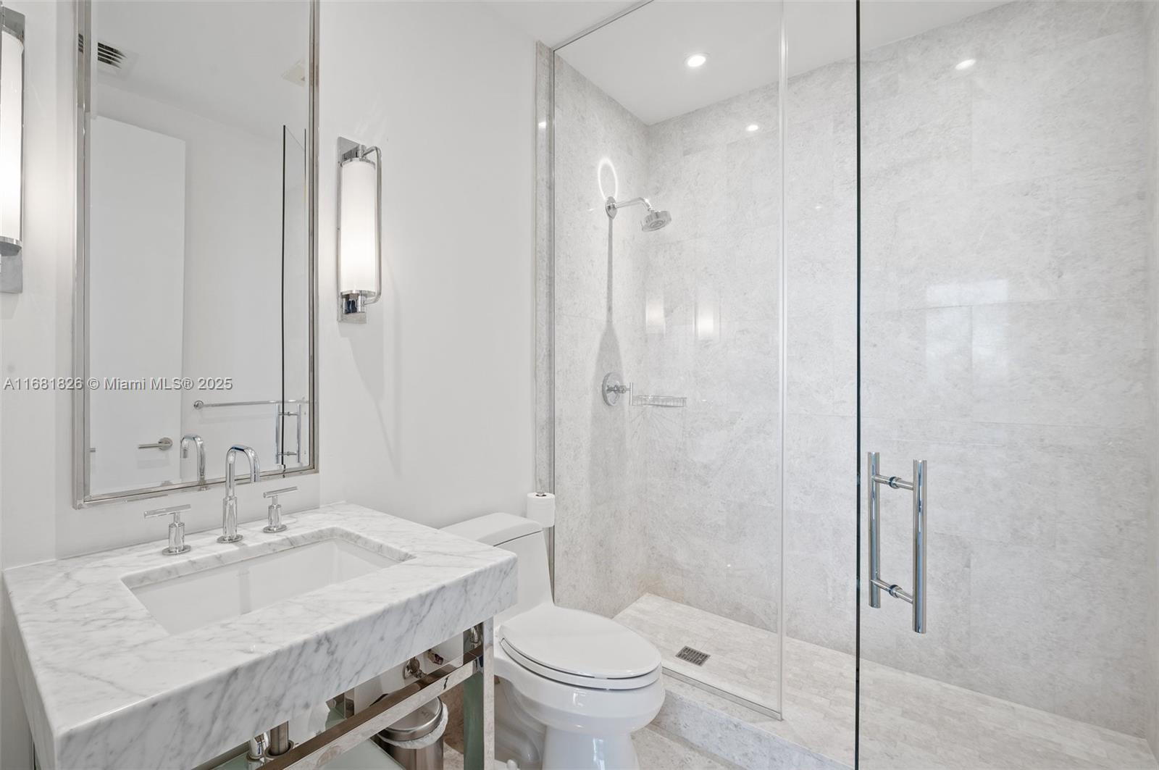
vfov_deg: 77.2
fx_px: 482
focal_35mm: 15
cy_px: 385
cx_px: 580
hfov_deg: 100.5
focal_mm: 15
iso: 200
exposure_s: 1/2
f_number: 8
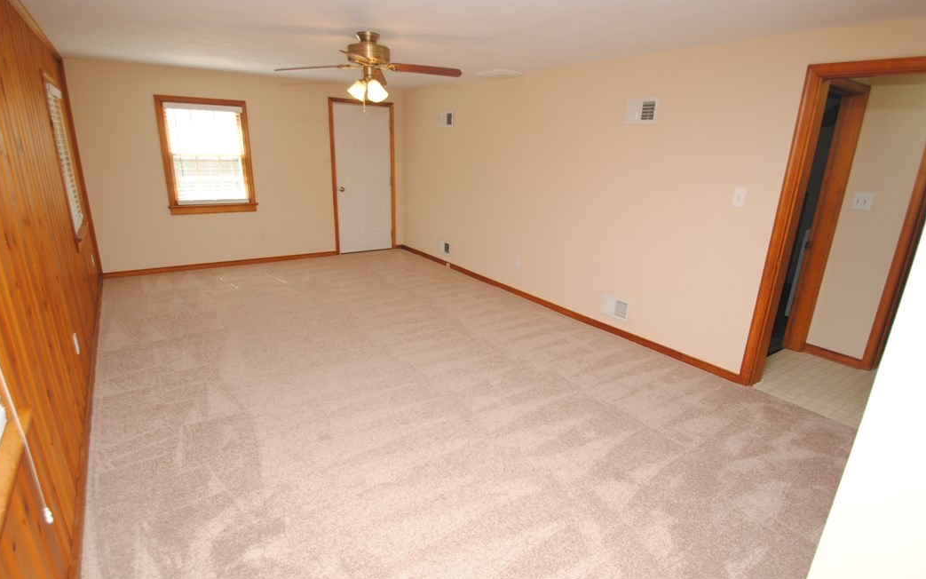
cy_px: 299
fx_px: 461
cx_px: 470
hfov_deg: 90.2
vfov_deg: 64.2
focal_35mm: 18
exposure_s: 1/60
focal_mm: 11.5
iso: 200
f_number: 4
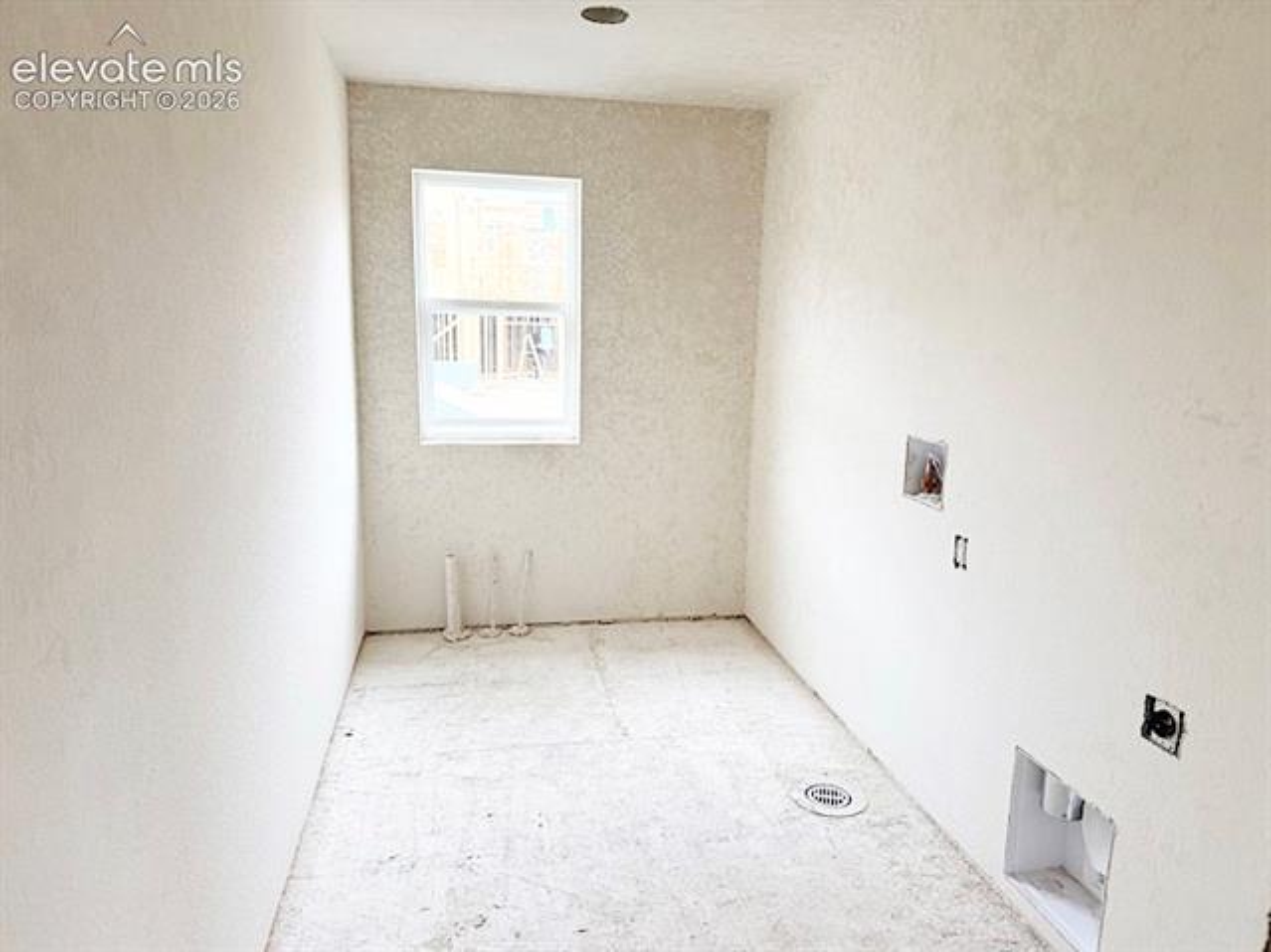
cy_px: 476
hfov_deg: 71.6
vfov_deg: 56.8
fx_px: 881
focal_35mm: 24
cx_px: 636
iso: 125
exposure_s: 1/240
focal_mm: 6.76
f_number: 1.78
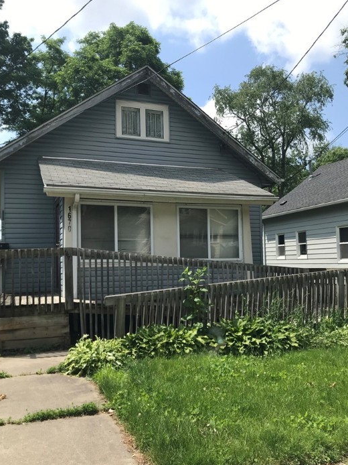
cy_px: 241
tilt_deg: +4.3
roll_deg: -0.6
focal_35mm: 31
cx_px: 172
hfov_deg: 45.4
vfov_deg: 58.4
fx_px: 416
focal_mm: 3.99
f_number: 1.8
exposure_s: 1/1681
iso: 20
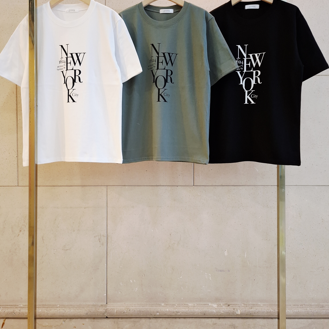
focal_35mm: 30
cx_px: 162
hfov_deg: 54.0
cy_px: 157
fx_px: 323
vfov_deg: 54.0
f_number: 1.8
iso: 250
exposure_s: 1/120
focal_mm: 5.23
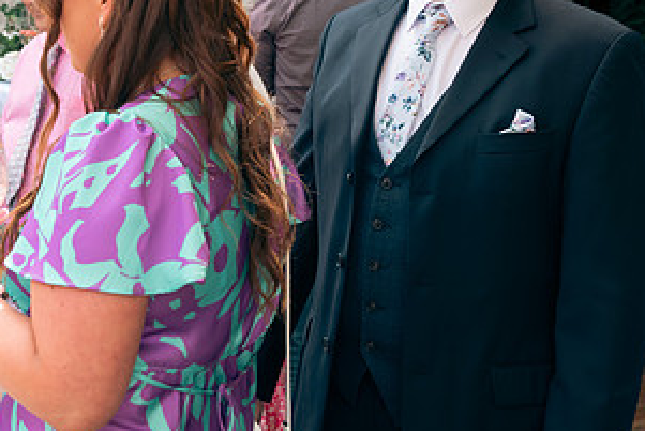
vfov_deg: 17.6
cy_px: 87
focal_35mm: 77
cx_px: 88
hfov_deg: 25.6
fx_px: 1380
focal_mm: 40
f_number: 5
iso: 100
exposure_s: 1/200
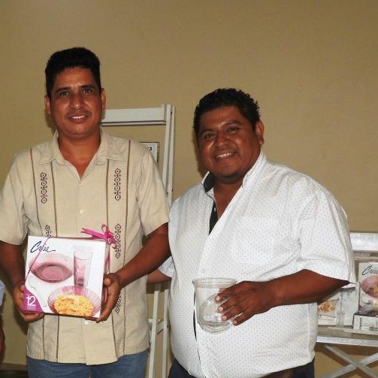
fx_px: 667
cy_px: 286
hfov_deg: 30.6
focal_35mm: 54
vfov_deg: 31.1
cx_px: 56
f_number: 3.5
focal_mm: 5.4
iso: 200
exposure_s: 1/30
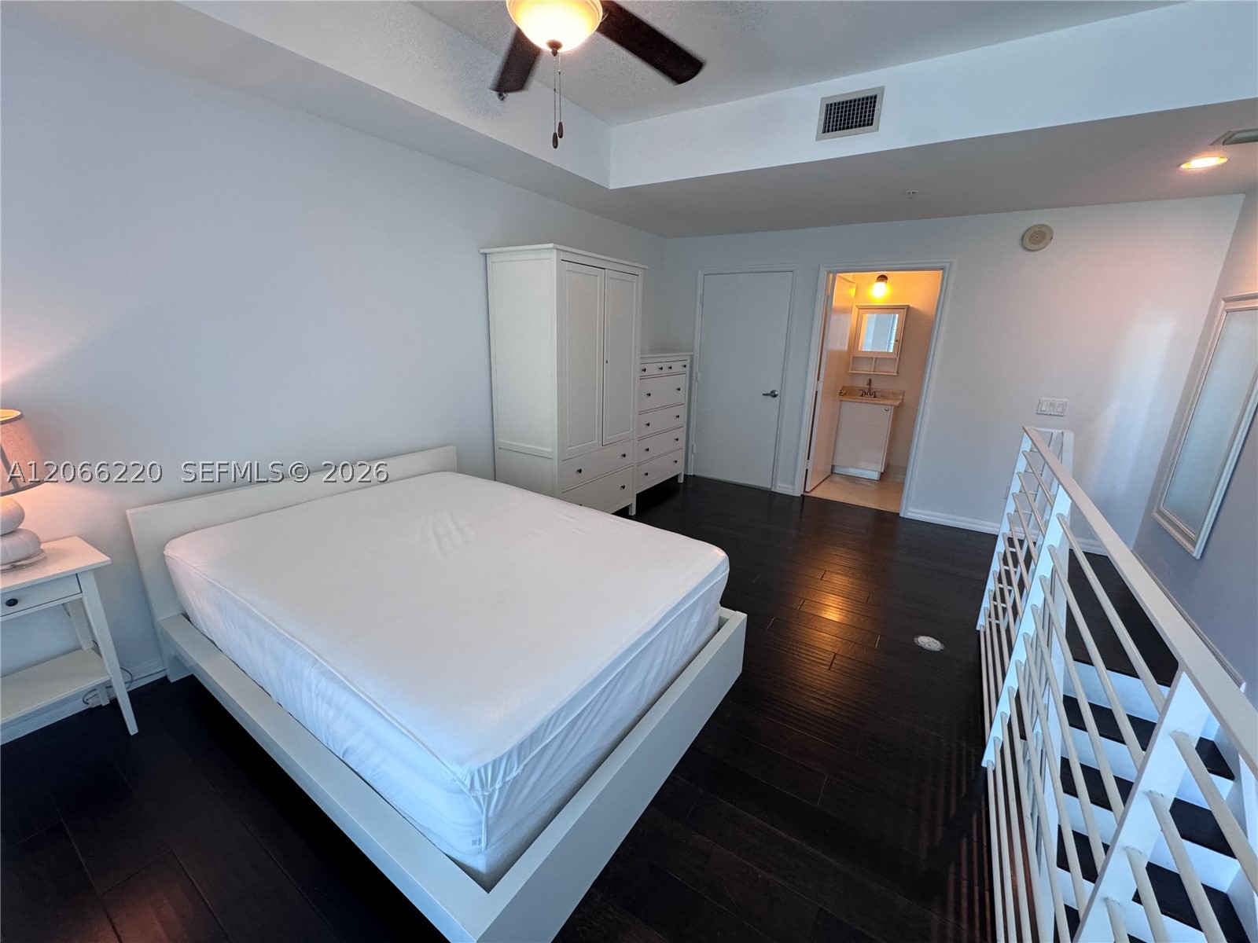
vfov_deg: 85.7
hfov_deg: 102.1
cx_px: 629
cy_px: 472
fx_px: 509
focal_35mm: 14
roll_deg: -2.4
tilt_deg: -16.1
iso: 250
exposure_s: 1/120
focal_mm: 2.22
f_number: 2.2
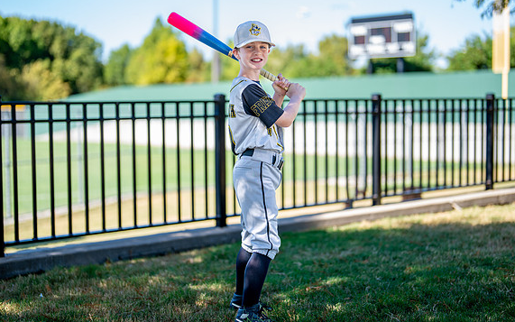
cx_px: 253
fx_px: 884
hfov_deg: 32.5
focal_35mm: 63
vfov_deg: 20.6
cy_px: 147
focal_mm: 50
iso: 100
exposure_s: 1/1600
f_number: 1.2
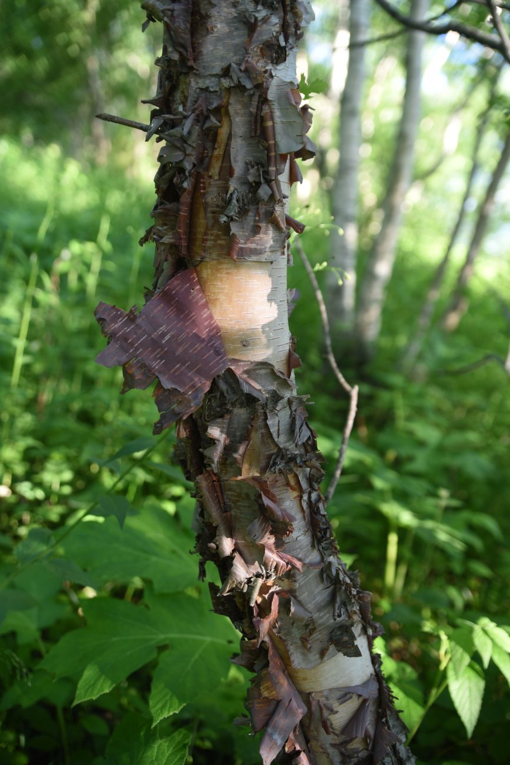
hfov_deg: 42.3
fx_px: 659
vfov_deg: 60.3
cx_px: 255
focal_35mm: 31
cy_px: 382
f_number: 3.2
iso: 320
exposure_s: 1/100
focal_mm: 31
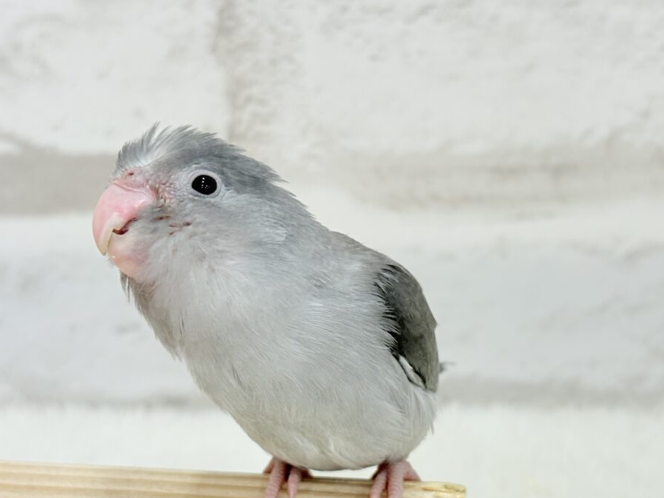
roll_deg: +0.5
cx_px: 373
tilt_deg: -25.4
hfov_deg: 28.1
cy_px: 319
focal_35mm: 69
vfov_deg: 21.3
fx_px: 1324
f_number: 1.6
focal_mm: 5.96
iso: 80
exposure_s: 1/100
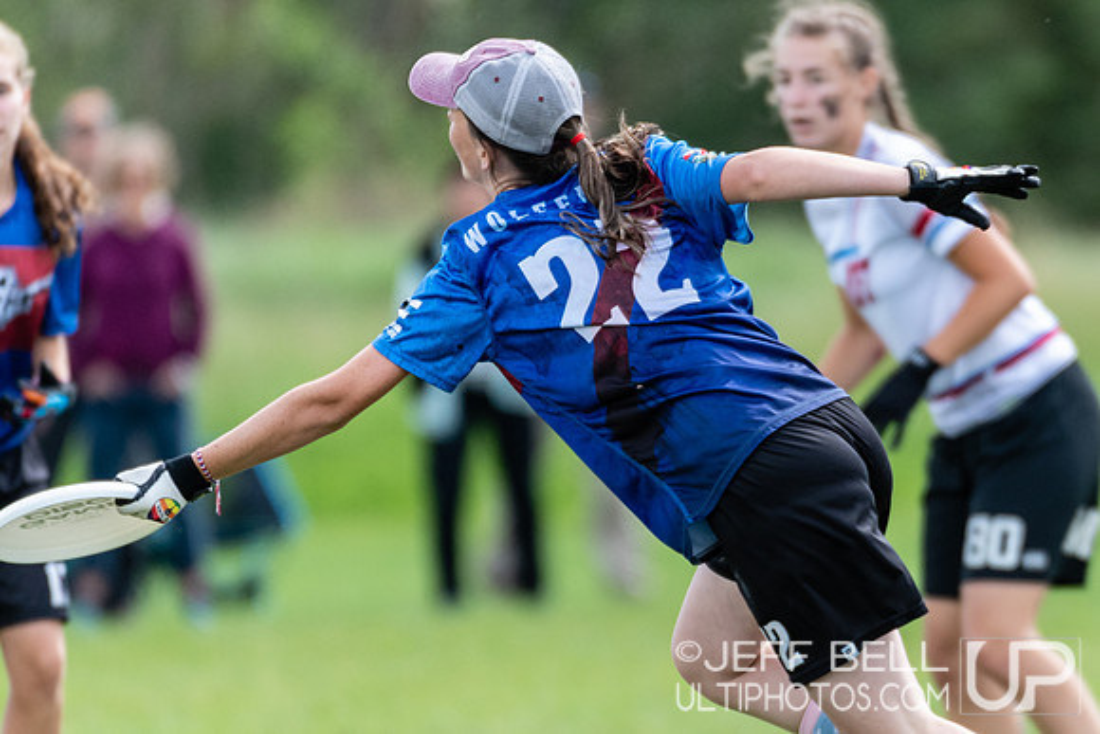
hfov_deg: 2.3
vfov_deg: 1.6
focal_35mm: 886
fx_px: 27067
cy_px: 464
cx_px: 812
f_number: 4
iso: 560
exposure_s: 1/1250
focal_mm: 400
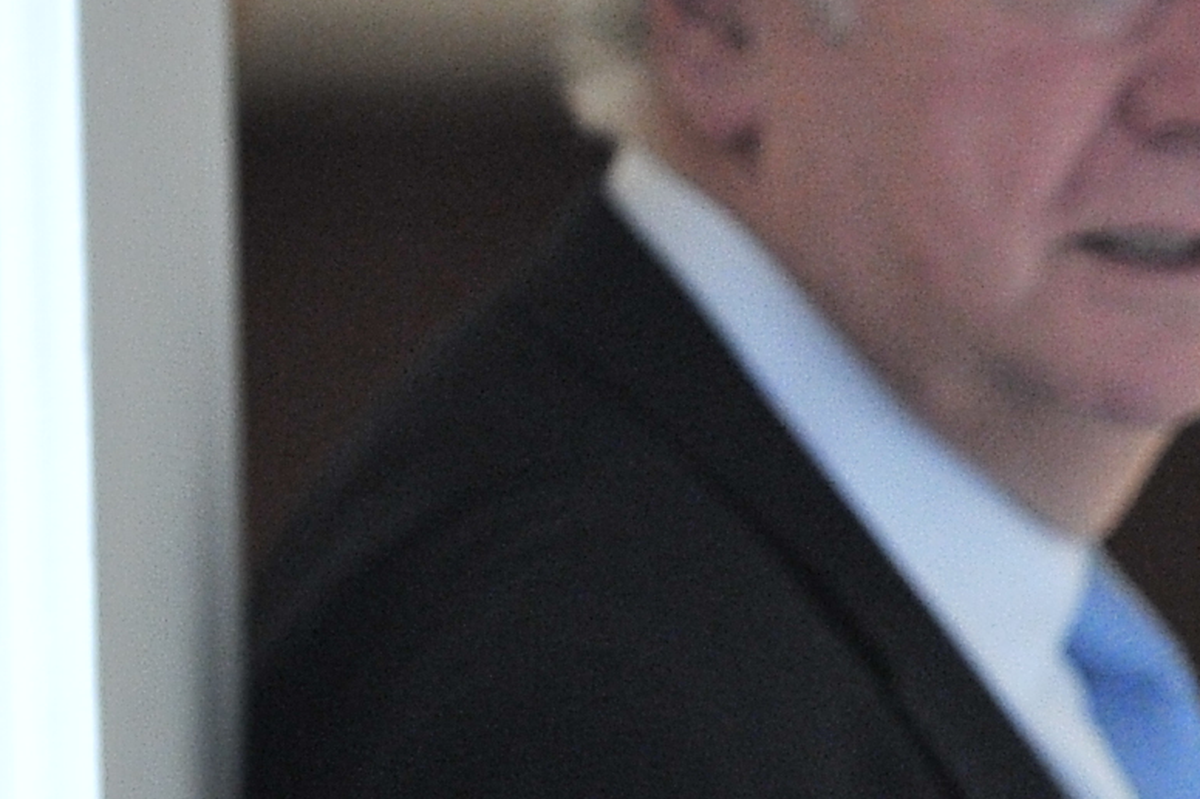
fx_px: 24660
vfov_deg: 1.9
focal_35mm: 740
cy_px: 818
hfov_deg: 2.8
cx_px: 2717
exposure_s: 1/320
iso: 2000
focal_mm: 135
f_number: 2.8
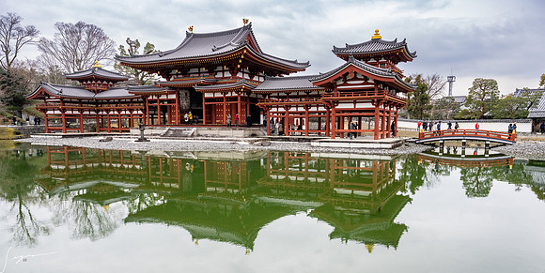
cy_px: 169
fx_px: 375
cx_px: 274
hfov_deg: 72.0
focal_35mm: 27
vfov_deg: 39.8
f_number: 8
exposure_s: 1/250
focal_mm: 24
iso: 1100
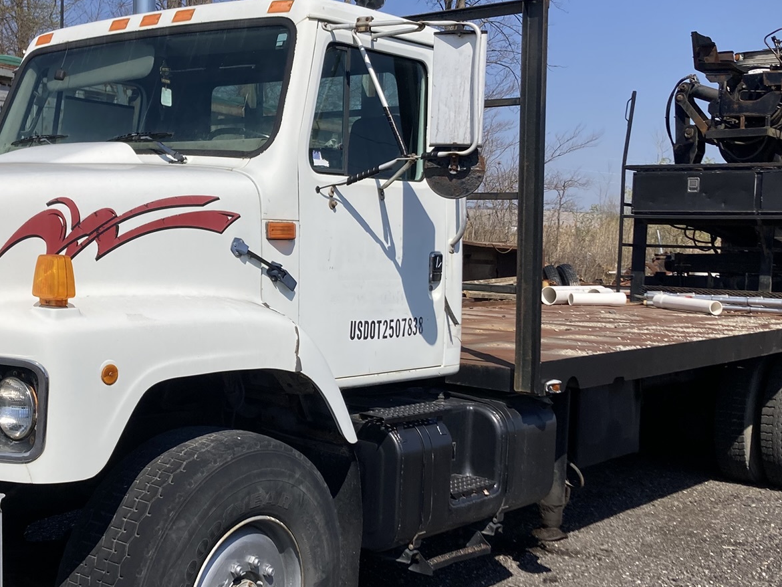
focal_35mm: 49
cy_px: 311
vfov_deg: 29.7
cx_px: 277
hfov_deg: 38.6
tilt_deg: -3.2
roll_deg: -3.6
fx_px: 1107
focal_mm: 3.99
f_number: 1.8
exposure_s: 1/3436
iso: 25
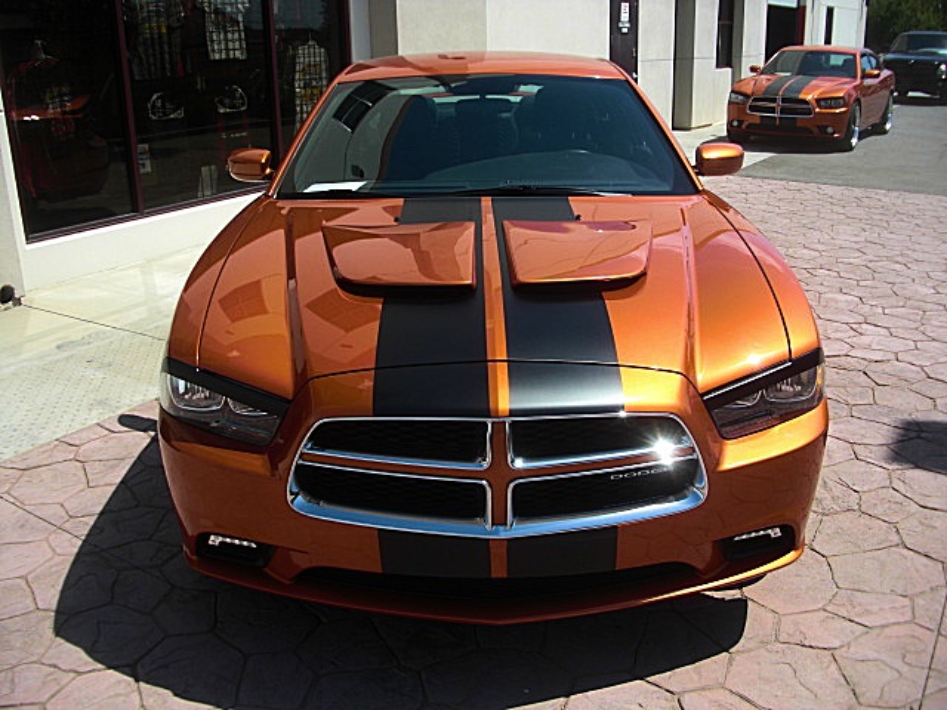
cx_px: 474
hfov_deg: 51.4
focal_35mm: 36
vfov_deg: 39.7
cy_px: 355
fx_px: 985
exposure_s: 1/1000
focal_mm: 6.3
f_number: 2.8
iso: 50
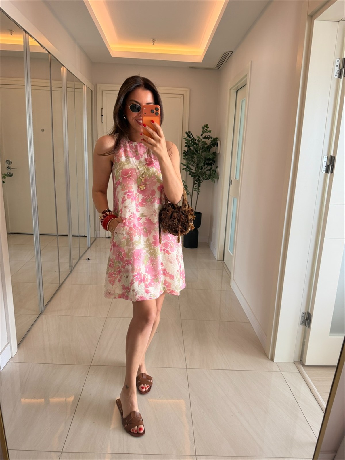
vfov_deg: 71.6
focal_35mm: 24
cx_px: 172
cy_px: 230
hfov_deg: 56.8
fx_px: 319
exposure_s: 1/121
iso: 125
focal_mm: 6.76
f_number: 1.78
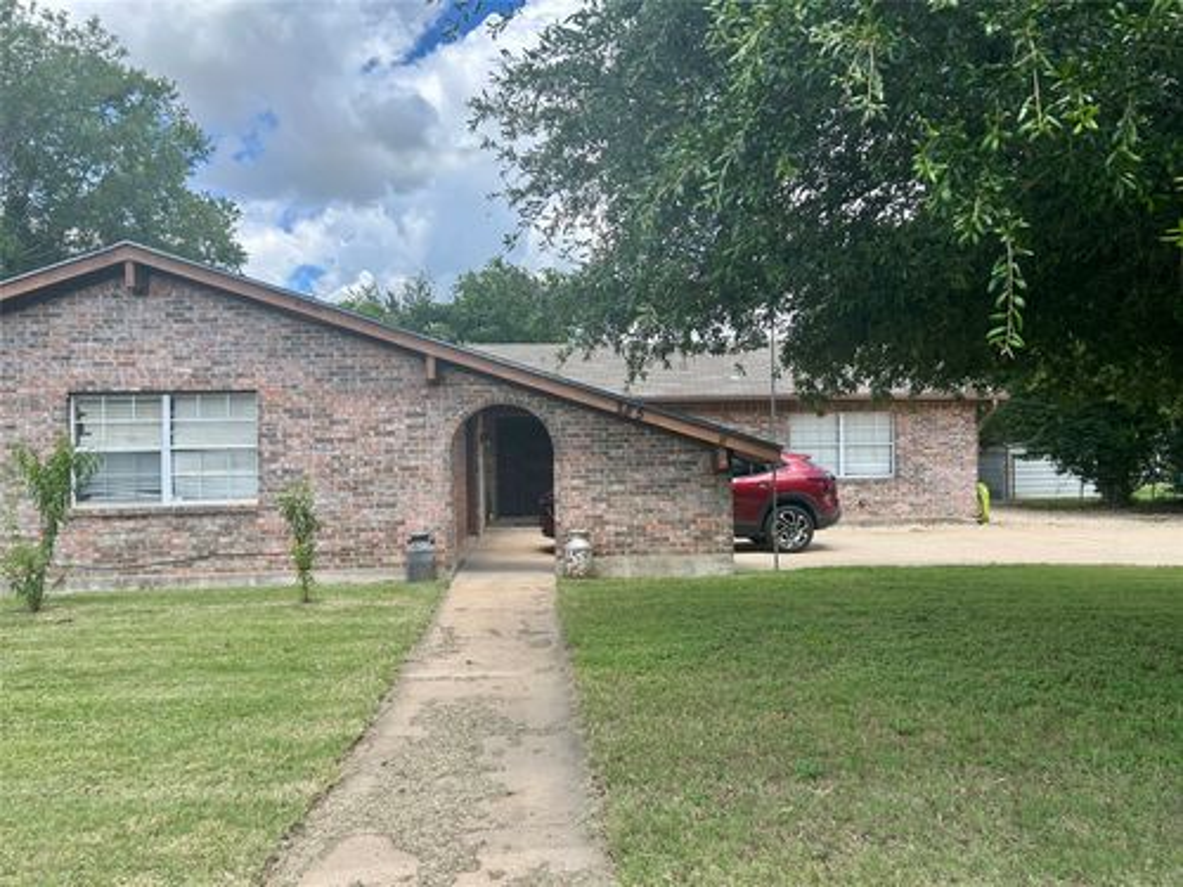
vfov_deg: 53.1
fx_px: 889
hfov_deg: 67.3
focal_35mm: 26
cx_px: 592
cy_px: 444
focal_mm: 5.7
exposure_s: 1/1575
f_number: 1.5
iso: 50
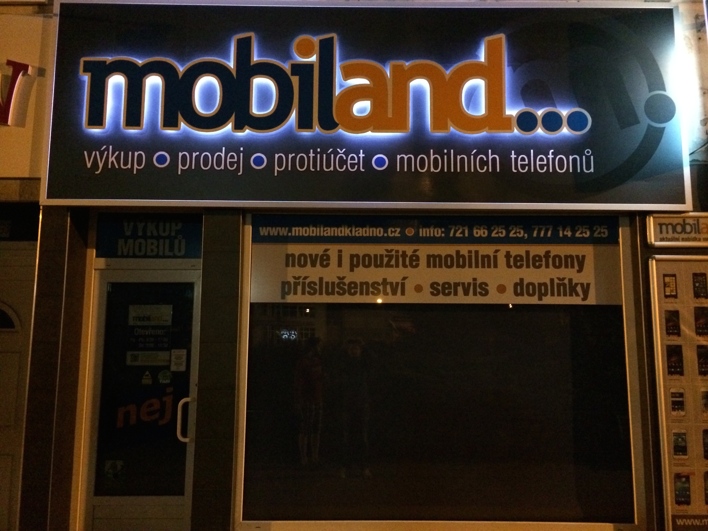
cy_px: 266
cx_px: 354
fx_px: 614
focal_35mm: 30
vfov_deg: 46.8
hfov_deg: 60.0
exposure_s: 1/15
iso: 1000
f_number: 2.2
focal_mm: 4.12
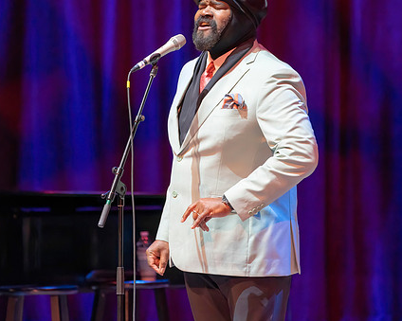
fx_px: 5519
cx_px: 200
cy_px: 145
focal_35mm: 464
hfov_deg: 4.2
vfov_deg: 3.3
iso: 5000
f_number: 5.6
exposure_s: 1/320
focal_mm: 361
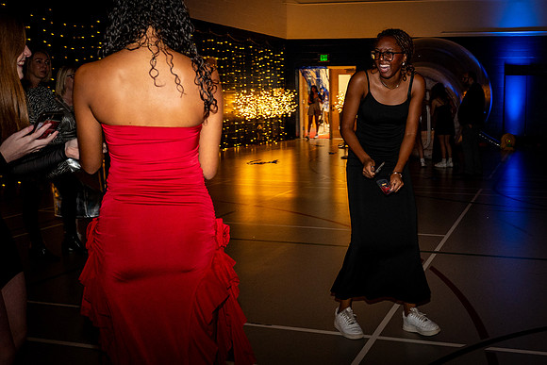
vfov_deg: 33.1
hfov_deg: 46.4
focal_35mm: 40
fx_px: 613
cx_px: 409
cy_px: 148
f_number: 4
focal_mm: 27
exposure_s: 1/80
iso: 1250
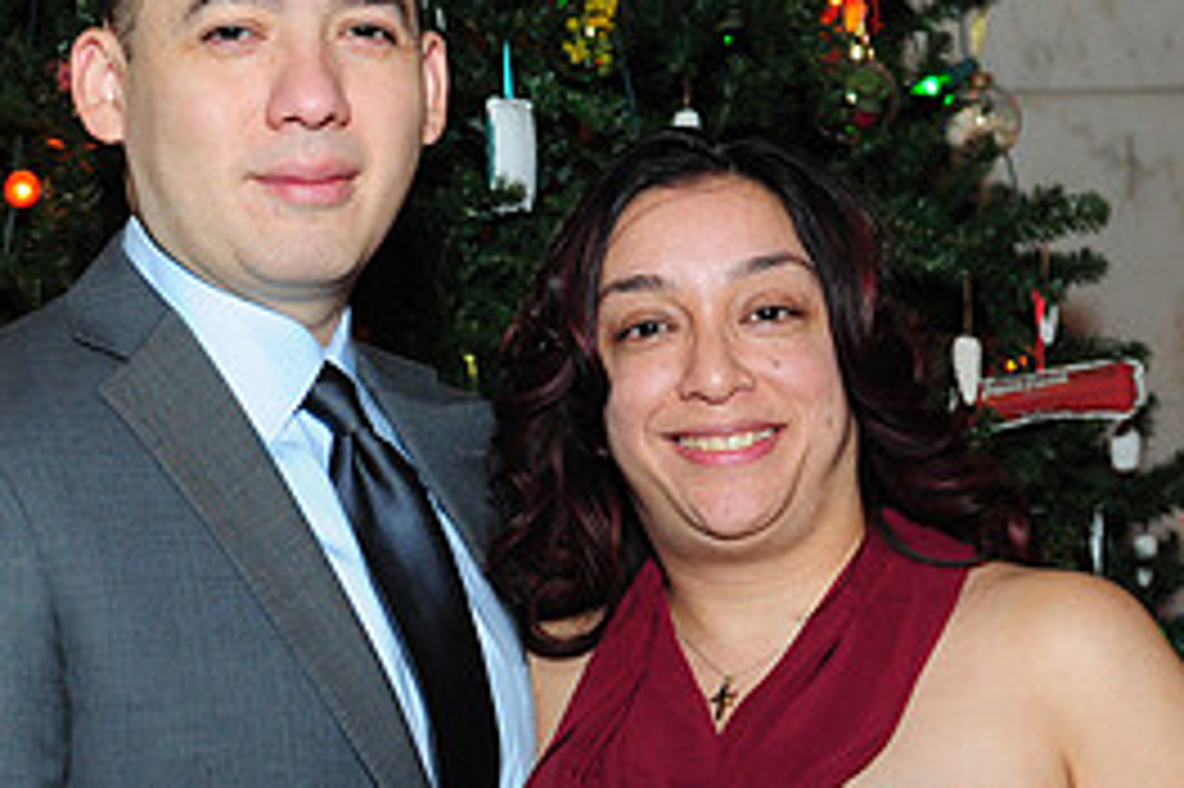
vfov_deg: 15.8
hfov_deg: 23.3
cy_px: 570
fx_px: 2827
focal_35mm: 86
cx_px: 252
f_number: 4.5
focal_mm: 26
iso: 640
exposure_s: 1/60
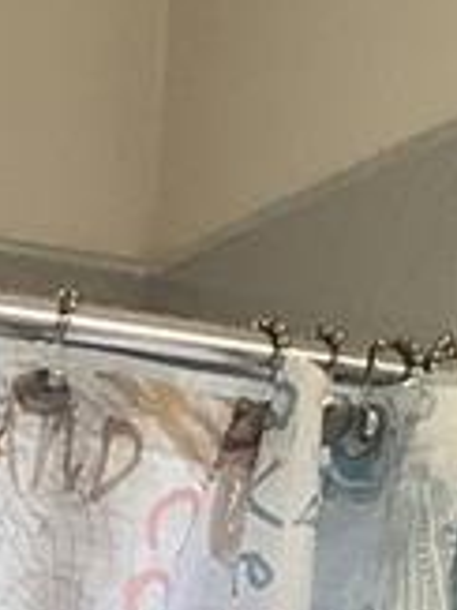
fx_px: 4019
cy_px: 2047
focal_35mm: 228
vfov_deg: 7.3
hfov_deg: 6.4
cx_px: -303
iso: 80
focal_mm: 3.3
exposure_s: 1/100
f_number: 2.4
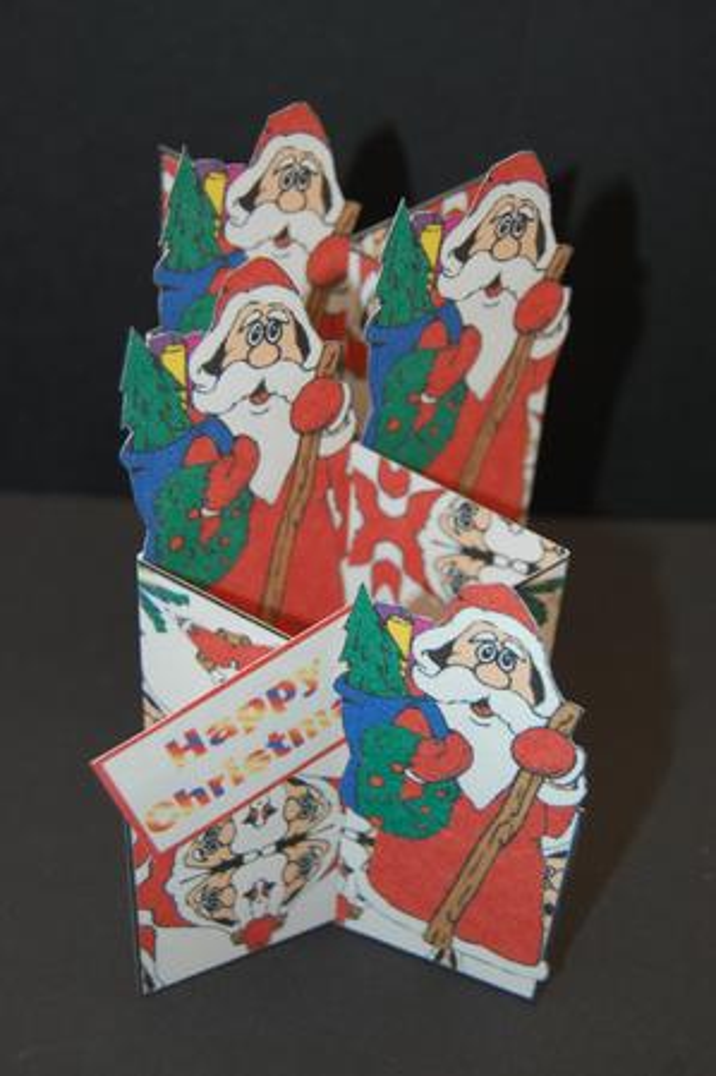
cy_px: 538
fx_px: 1388
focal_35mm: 46
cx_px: 358
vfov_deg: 42.3
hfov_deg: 28.9
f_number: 4.5
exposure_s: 1/60
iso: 280
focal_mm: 31
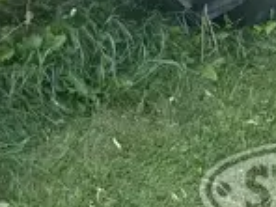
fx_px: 829
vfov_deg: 12.7
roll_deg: +0.1
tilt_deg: -6.5
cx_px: -67
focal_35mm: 104
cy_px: -183
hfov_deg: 17.9
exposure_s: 1/1107
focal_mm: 6.86
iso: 80
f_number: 1.78
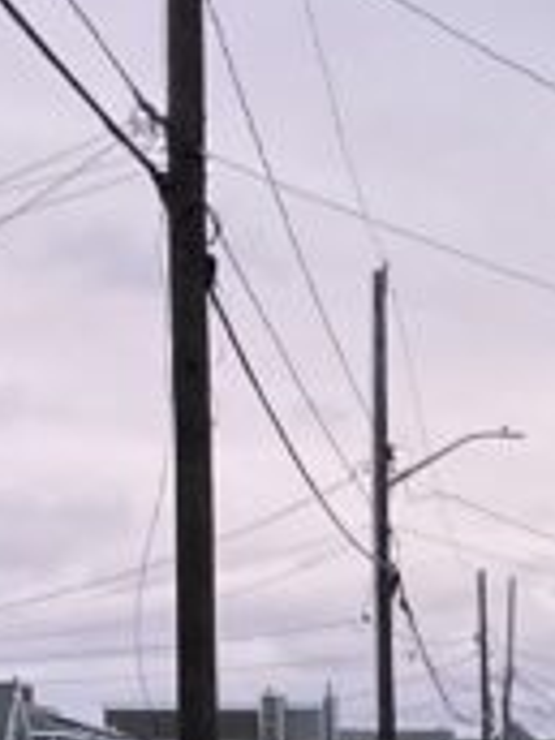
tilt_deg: -3.4
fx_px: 3570
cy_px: 1218
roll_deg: +0.2
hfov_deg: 8.7
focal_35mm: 167
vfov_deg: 11.2
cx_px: 805
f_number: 1.8
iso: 125
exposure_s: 1/60
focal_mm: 3.99
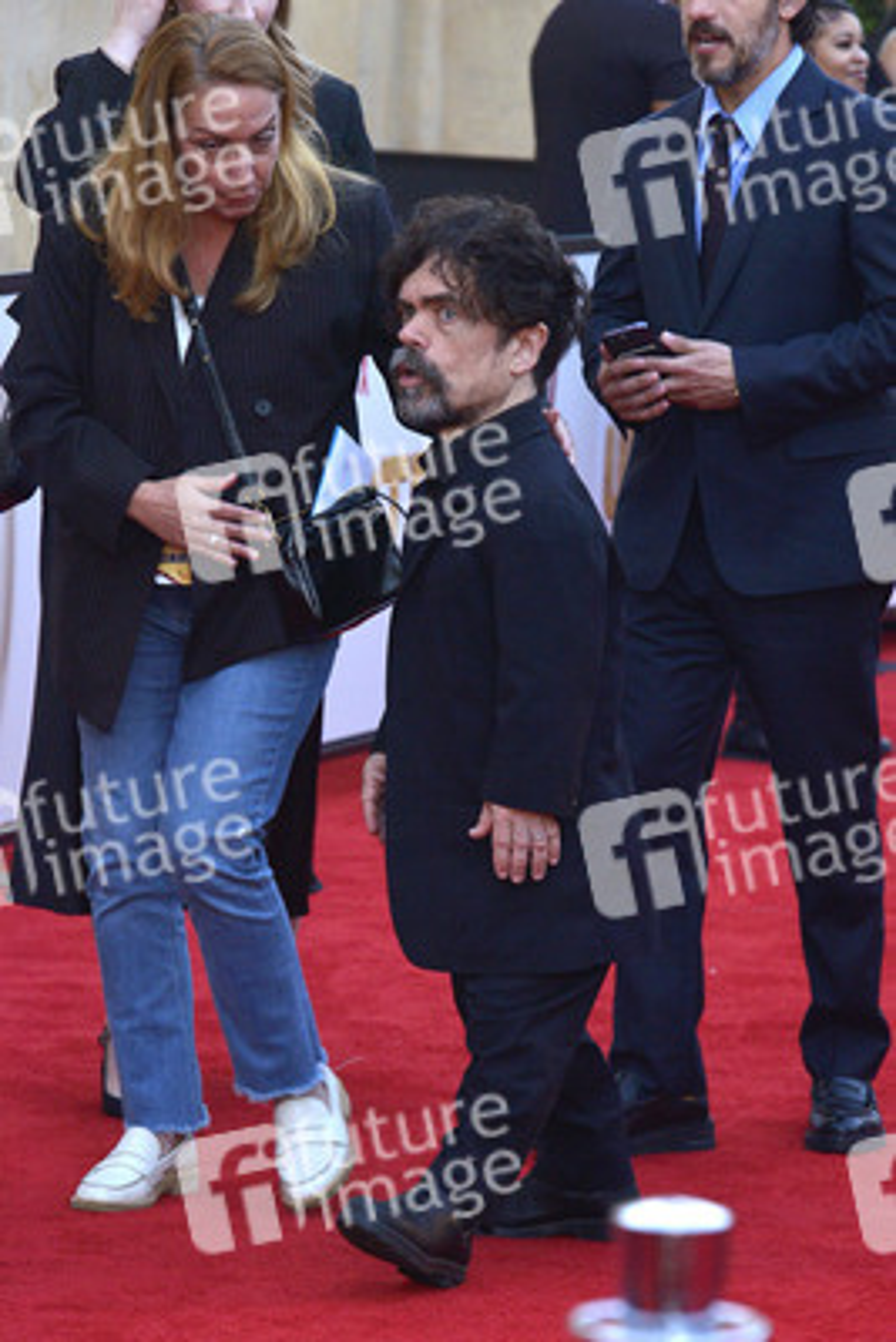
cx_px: 448
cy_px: 671
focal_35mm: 165
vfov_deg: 12.4
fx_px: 6154
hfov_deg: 8.3
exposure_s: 1/250
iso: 800
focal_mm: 165
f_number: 7.1
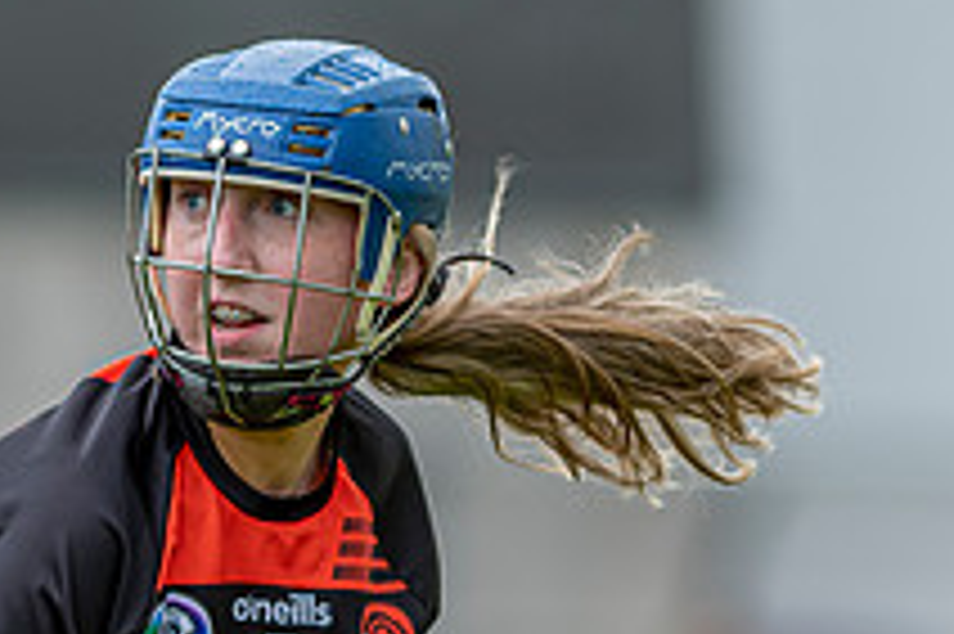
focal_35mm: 1281
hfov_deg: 1.6
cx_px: -108
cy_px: 807
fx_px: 33919
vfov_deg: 1.1
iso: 100
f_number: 2.8
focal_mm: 300
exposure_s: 1/1000
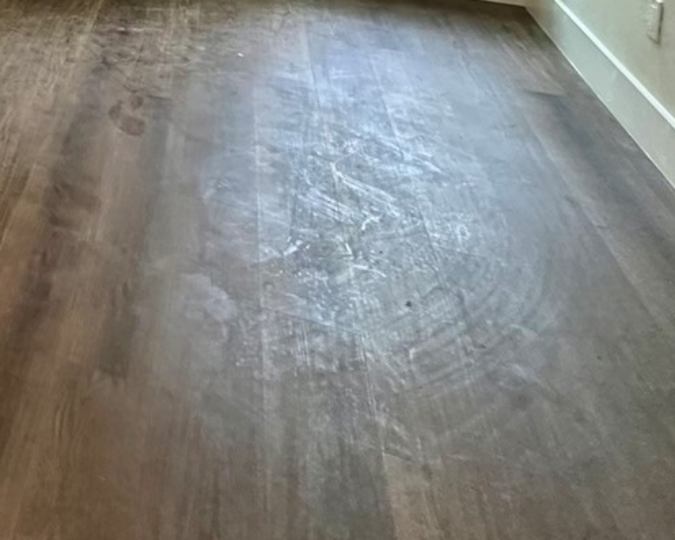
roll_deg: +0.8
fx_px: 879
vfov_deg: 26.9
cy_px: -216
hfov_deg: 31.3
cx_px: -227
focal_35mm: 44
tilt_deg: -6.0
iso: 400
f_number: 2.2
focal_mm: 2.22
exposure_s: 1/60
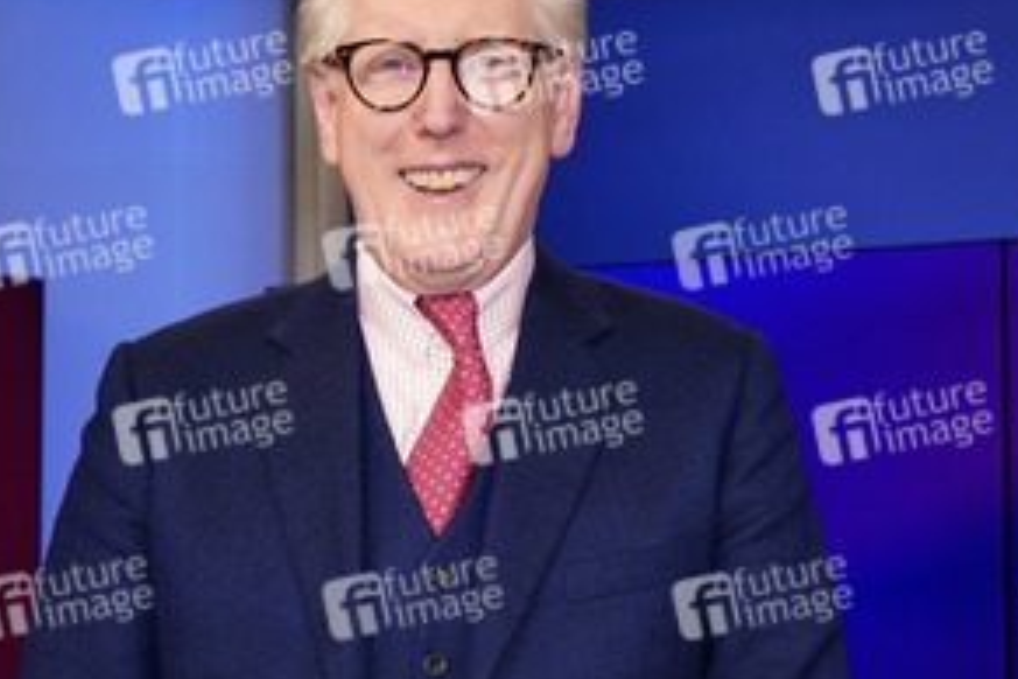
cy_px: 336
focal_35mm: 48
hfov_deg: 41.1
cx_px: 460
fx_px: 1357
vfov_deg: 28.1
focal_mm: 31
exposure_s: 1/125
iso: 2000
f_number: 5
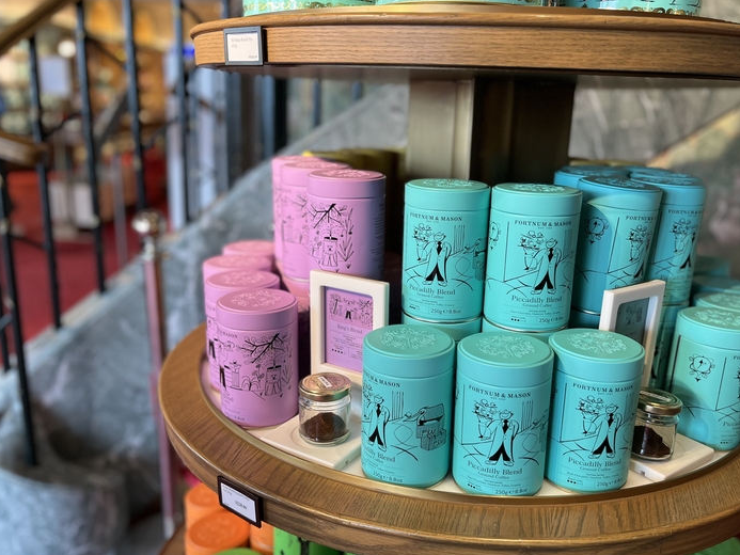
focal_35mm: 30
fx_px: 641
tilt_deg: -16.5
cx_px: 404
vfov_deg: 46.8
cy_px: 284
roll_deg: -2.5
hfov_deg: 59.9
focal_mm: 5.1
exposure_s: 1/100
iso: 64
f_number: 1.6
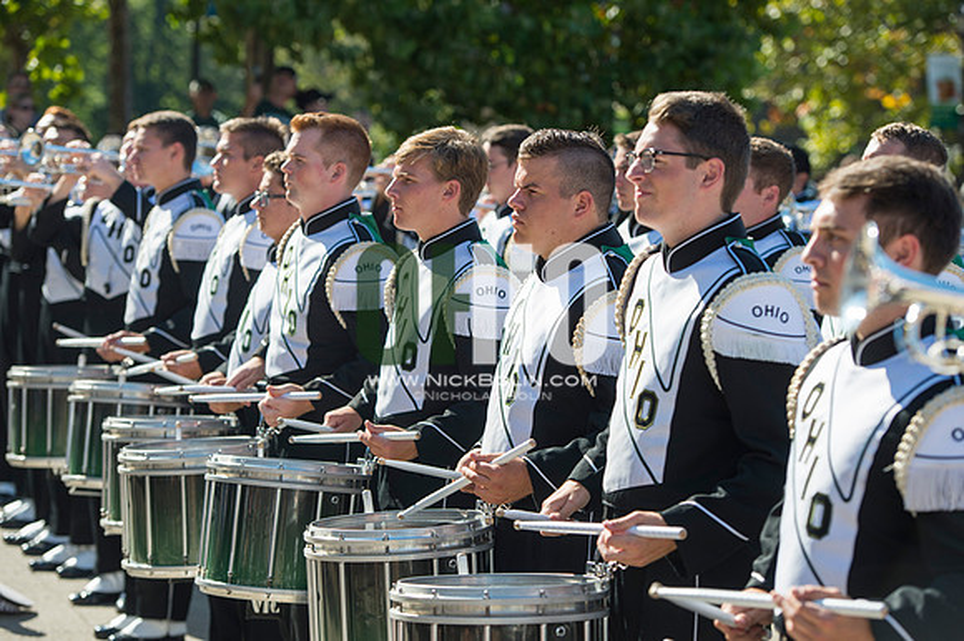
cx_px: 482
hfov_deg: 19.5
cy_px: 320
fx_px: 2810
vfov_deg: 13.0
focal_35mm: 105
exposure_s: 1/1000
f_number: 4.5
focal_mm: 105
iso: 200
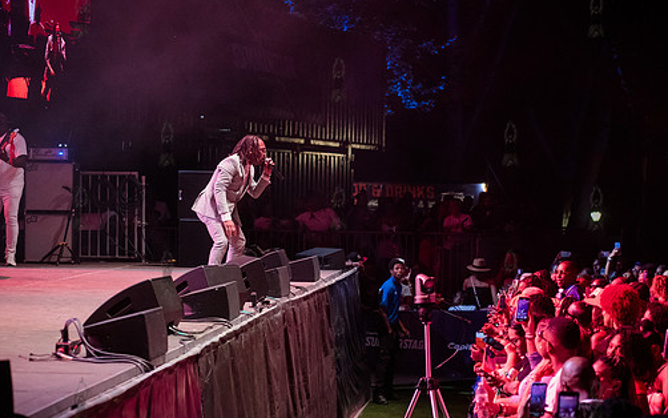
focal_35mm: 95
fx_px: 1730
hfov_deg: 21.9
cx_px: 338
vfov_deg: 13.8
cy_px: 207
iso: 6400
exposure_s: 1/320
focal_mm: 80
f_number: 4
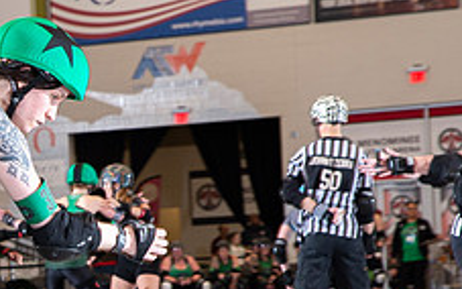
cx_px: -83
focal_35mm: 182
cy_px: 306
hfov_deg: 11.3
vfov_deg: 7.2
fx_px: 2292
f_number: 6.3
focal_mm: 70
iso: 640
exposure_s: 1/160
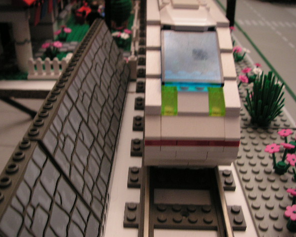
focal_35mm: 40
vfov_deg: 37.4
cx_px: 156
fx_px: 351
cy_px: 118
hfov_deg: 45.8
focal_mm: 6.3
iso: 100
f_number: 3.3
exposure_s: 1/30
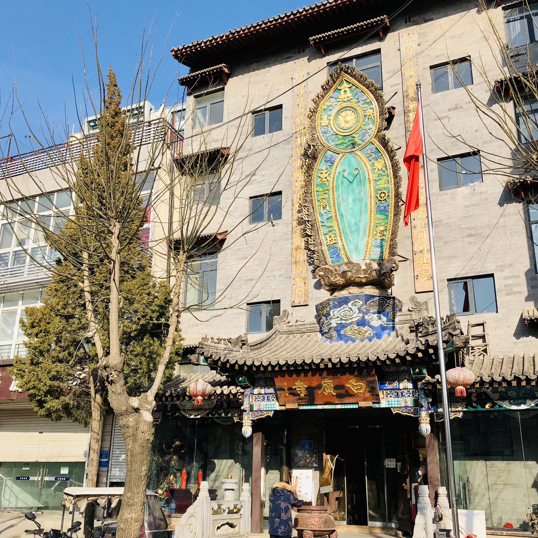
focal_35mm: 34
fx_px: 598
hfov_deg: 48.4
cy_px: 295
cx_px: 262
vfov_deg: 48.4
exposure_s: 1/1779
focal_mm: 4
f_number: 1.8
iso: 20
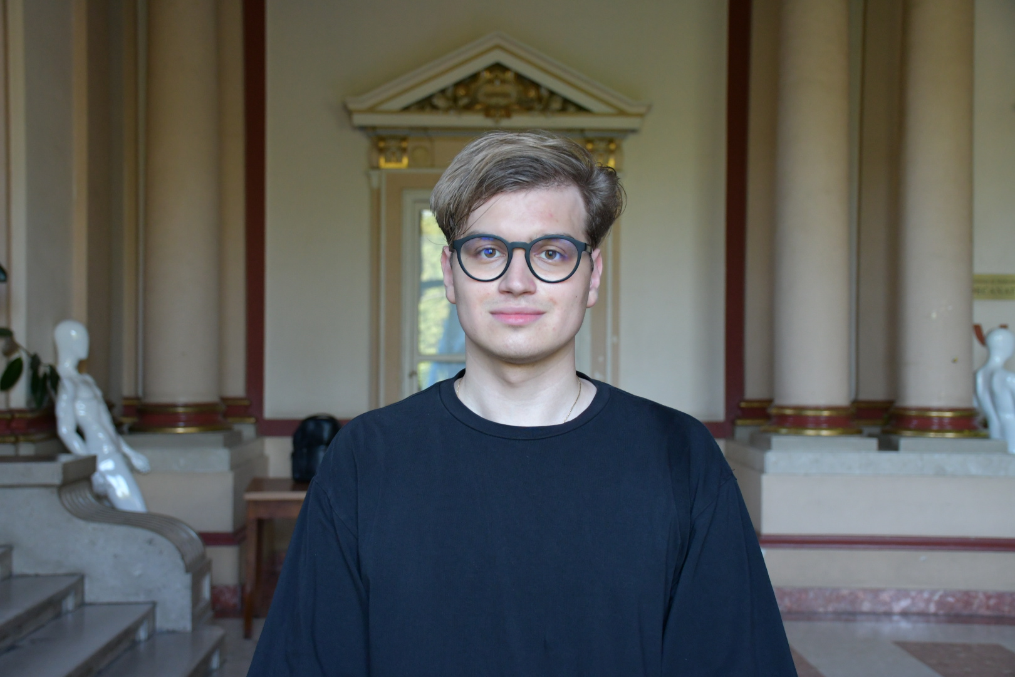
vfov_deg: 29.9
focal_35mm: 45
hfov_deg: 43.6
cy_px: 338
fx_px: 1269
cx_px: 508
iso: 1250
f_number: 4
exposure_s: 1/125
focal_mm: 30
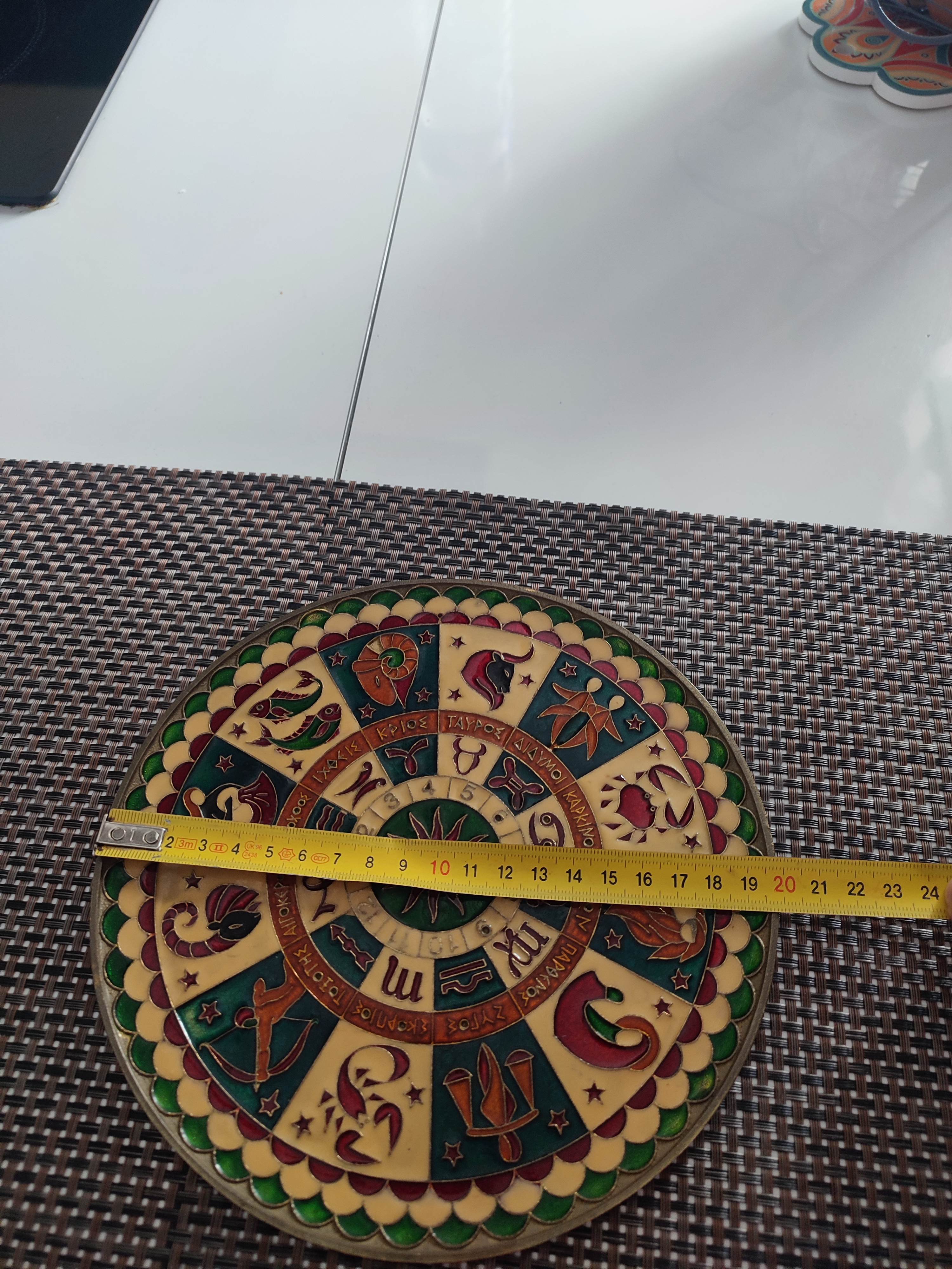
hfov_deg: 54.9
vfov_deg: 69.4
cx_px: 476
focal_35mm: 25
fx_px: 917
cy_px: 634
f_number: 1.9
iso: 320
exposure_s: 1/33
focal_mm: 6.04
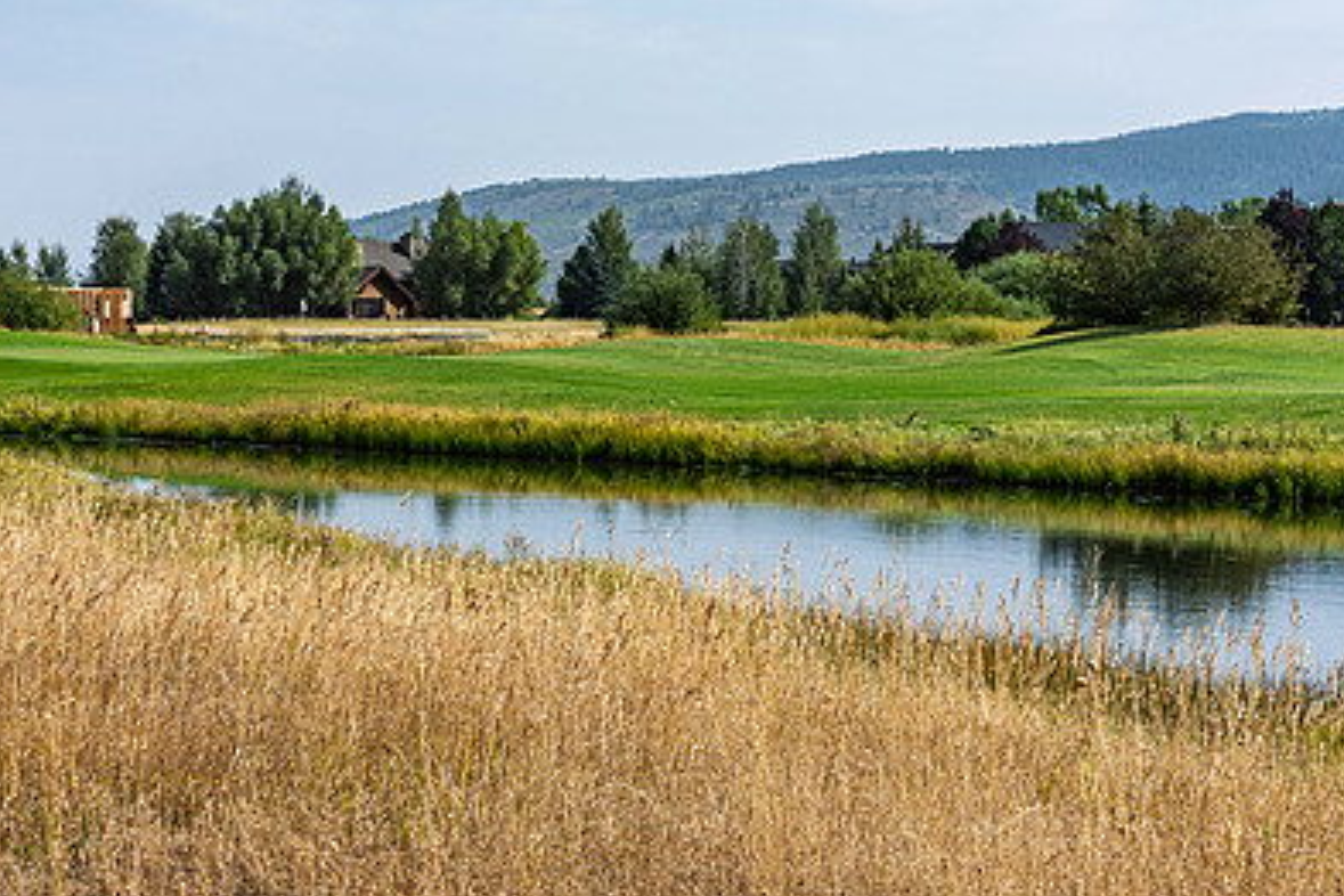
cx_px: 513
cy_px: 357
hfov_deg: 23.3
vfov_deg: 15.7
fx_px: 3248
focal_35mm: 87
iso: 200
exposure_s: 1/800
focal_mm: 59
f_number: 9
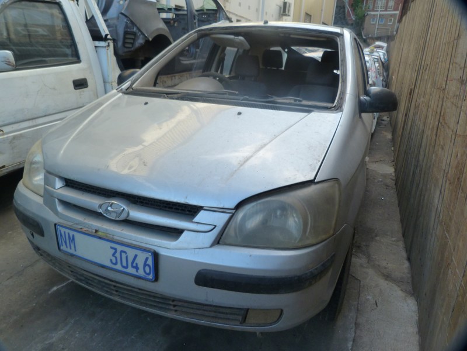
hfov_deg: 69.4
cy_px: 176
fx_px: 337
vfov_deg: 54.9
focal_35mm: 25
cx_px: 234
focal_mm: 4.5
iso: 125
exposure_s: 1/100
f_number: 3.2
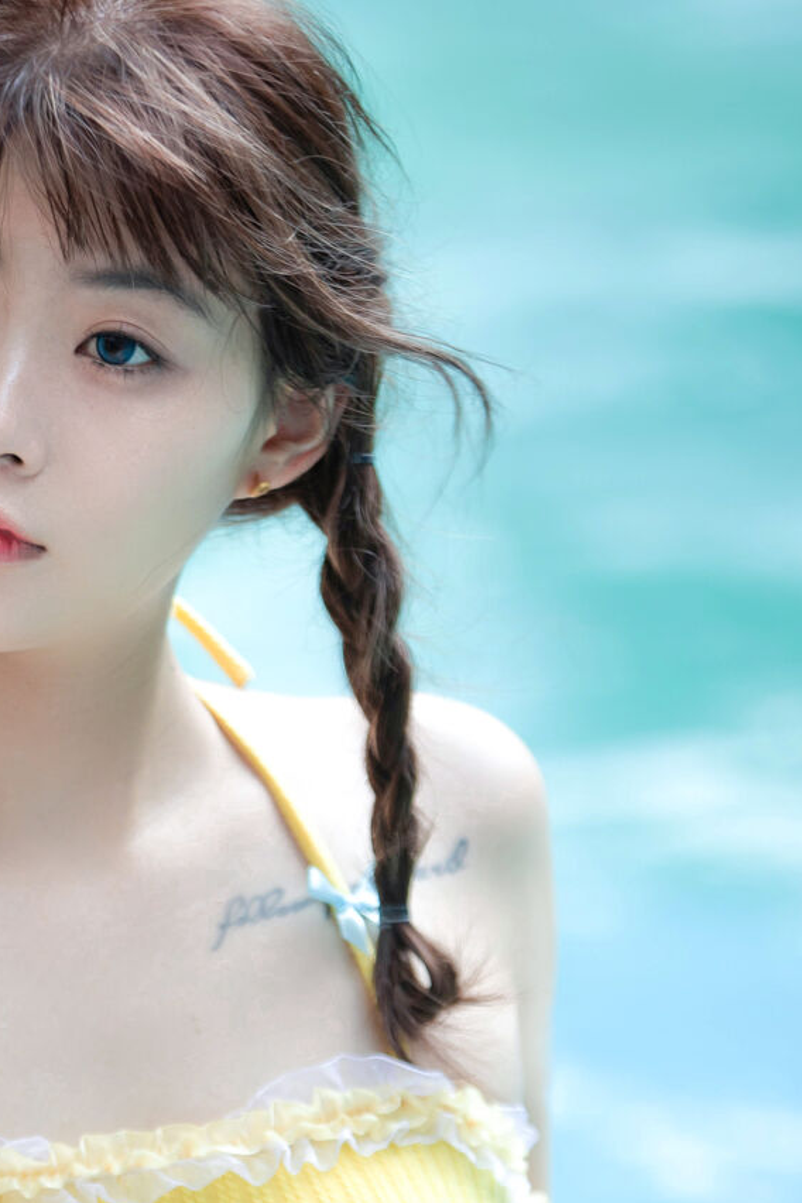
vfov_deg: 7.3
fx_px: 9456
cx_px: 93
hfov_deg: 4.9
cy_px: 1000
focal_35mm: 283
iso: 250
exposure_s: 1/320
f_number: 2.8
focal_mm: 135
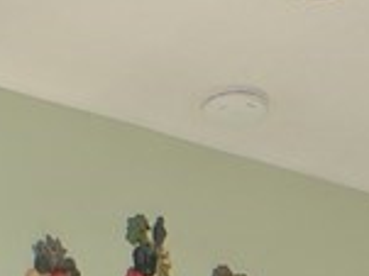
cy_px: 757
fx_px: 2535
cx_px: 892
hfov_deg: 7.7
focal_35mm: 238
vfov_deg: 5.9
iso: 100
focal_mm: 6.2
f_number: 3.3
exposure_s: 1/50
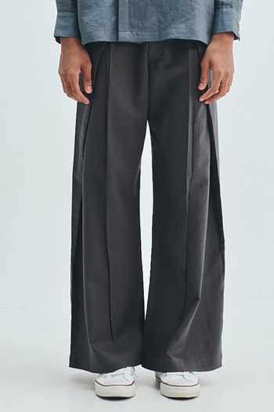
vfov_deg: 34.5
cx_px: 137
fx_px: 662
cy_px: 206
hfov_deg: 23.4
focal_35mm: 58
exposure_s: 1/125
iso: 400
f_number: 8
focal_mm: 58
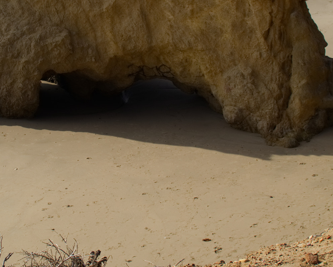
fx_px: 798
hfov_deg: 23.5
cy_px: 69
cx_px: 116
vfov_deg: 18.8
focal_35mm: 81
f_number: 8
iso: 100
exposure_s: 1/320
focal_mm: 28
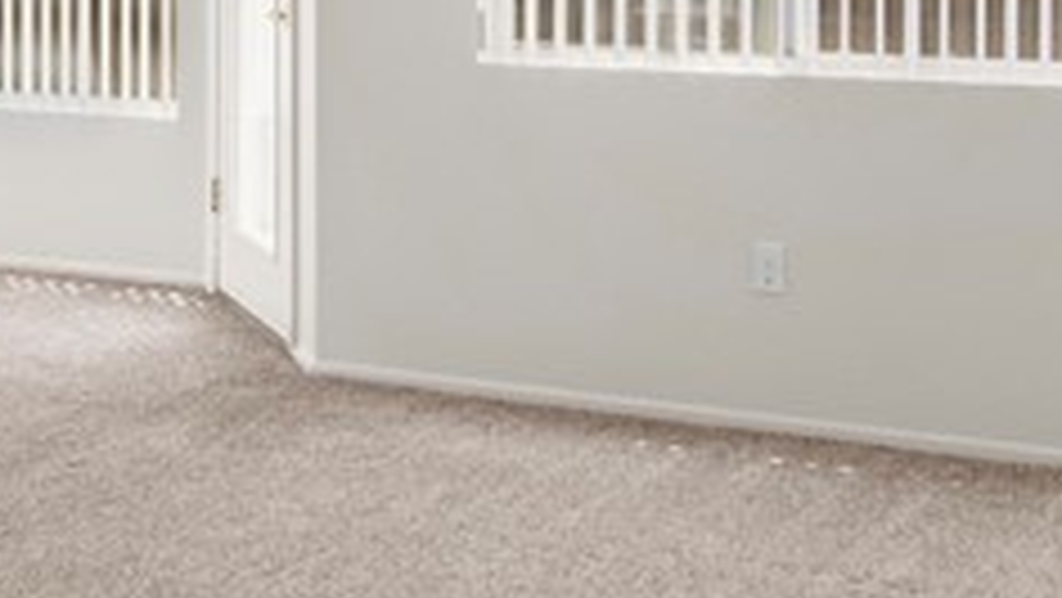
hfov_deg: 25.6
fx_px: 2310
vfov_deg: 14.3
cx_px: 292
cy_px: -103
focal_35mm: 82
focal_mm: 17
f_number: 8
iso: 400
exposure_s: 1/40
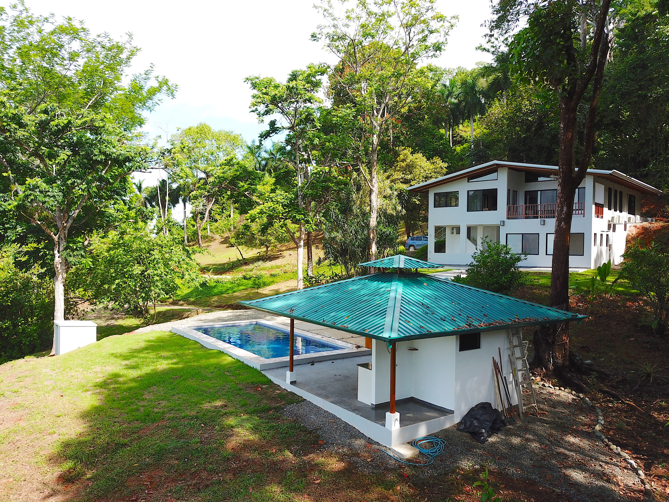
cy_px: 251
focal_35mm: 26
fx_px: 502
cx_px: 334
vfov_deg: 53.1
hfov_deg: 67.3
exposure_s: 1/402
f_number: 2.2
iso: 100
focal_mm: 4.73
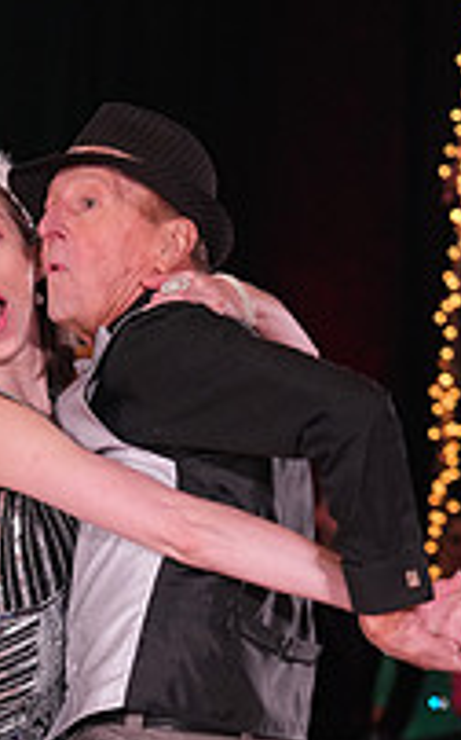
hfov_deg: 4.3
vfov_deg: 6.9
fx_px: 6059
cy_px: 934
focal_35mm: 301
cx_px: -68
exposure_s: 1/200
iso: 2000
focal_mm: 103
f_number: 5
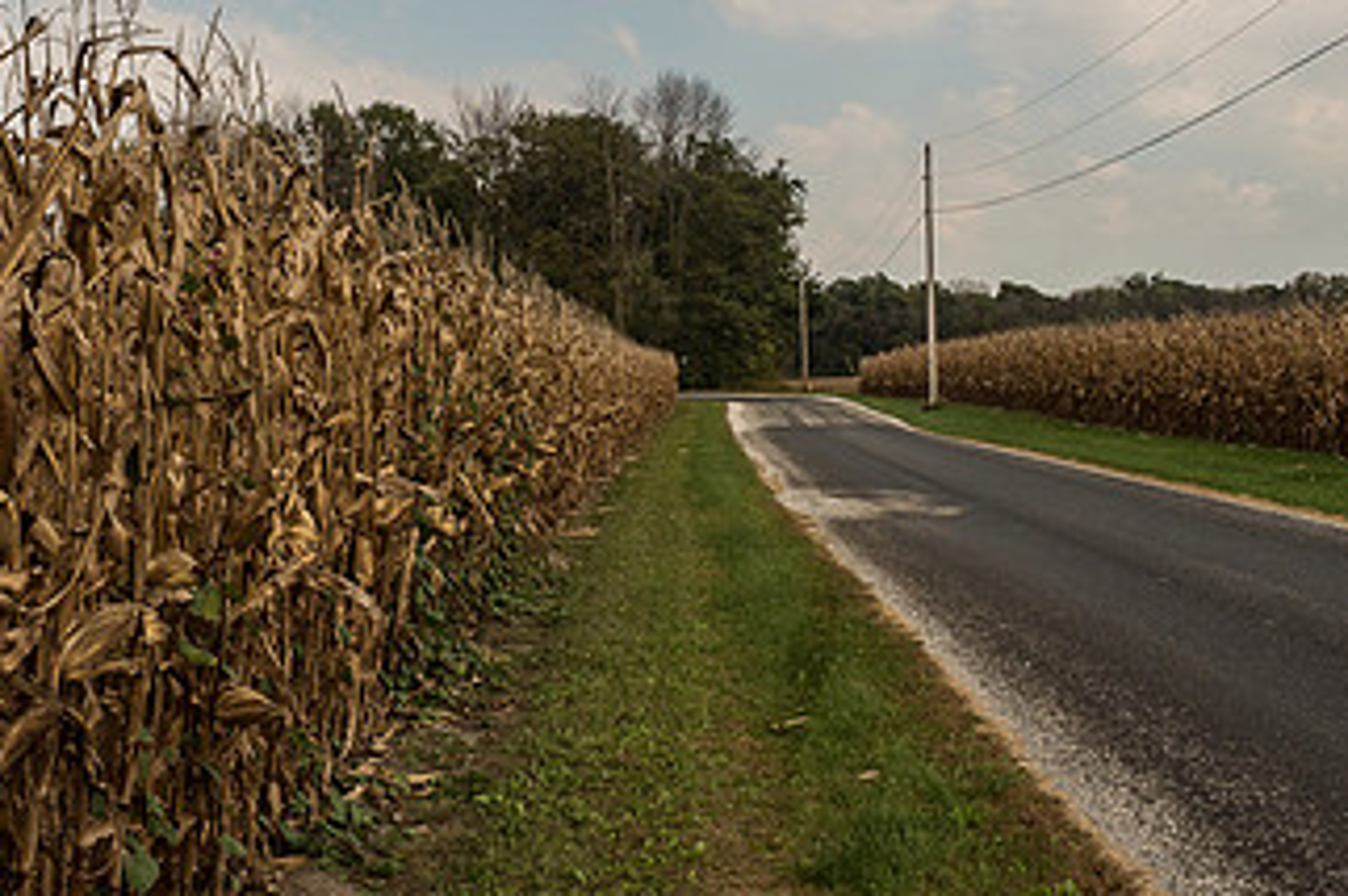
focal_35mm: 45
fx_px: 1683
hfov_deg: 43.5
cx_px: 548
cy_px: 341
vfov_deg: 29.7
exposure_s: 1/250
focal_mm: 12
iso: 200
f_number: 8
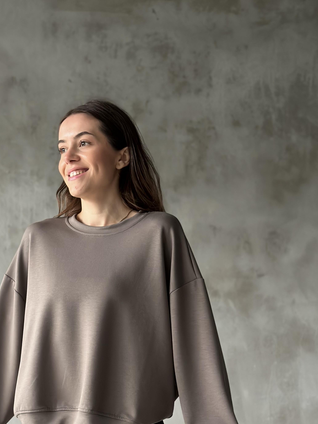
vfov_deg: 27.5
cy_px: 297
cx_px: 107
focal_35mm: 70
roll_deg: -0.3
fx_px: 857
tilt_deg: +3.4
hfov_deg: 20.9
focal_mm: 6.86
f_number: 1.78
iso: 320
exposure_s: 1/60
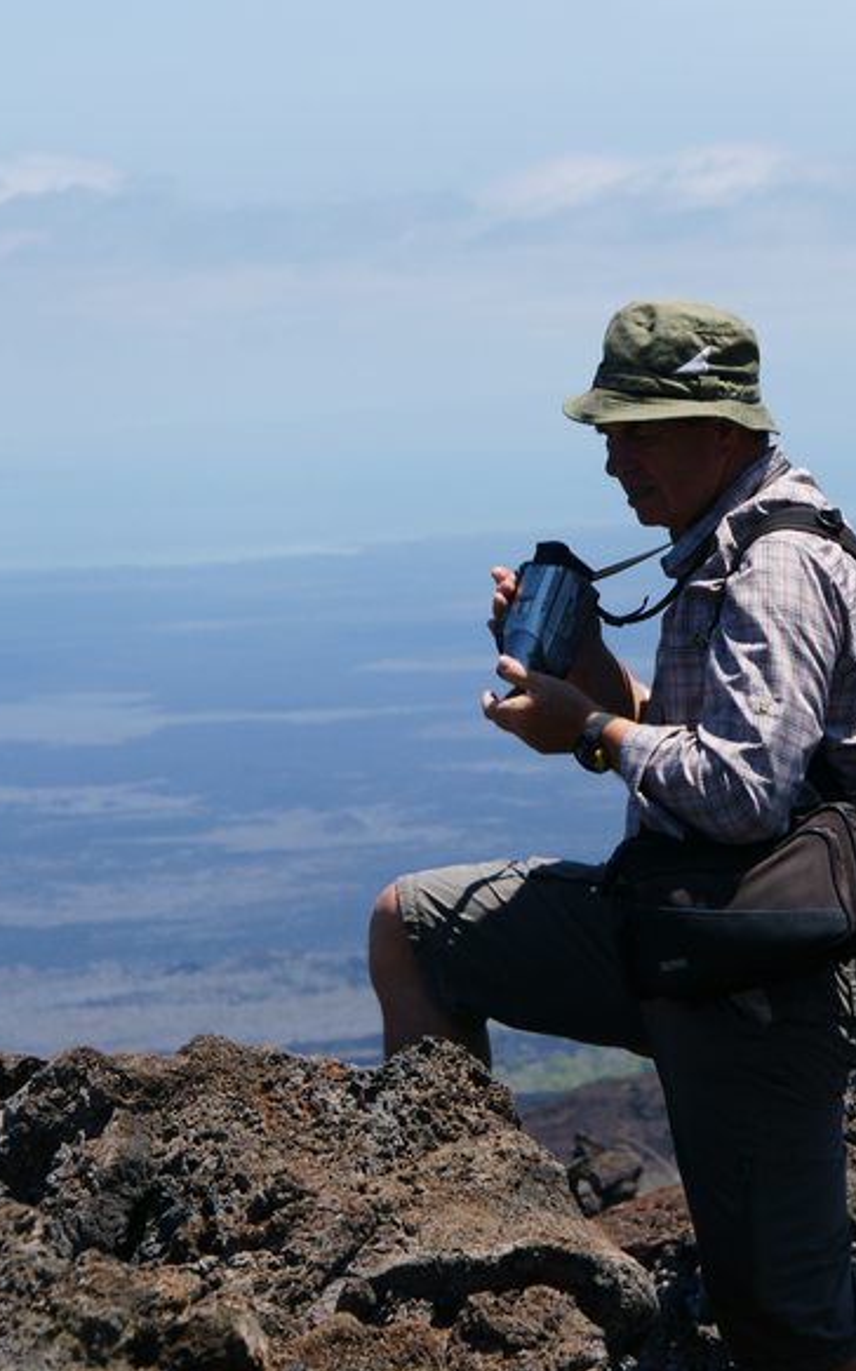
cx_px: 569
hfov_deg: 7.4
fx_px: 6604
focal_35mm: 177
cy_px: 684
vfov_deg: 11.9
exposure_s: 1/400
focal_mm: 75
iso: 200
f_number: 9
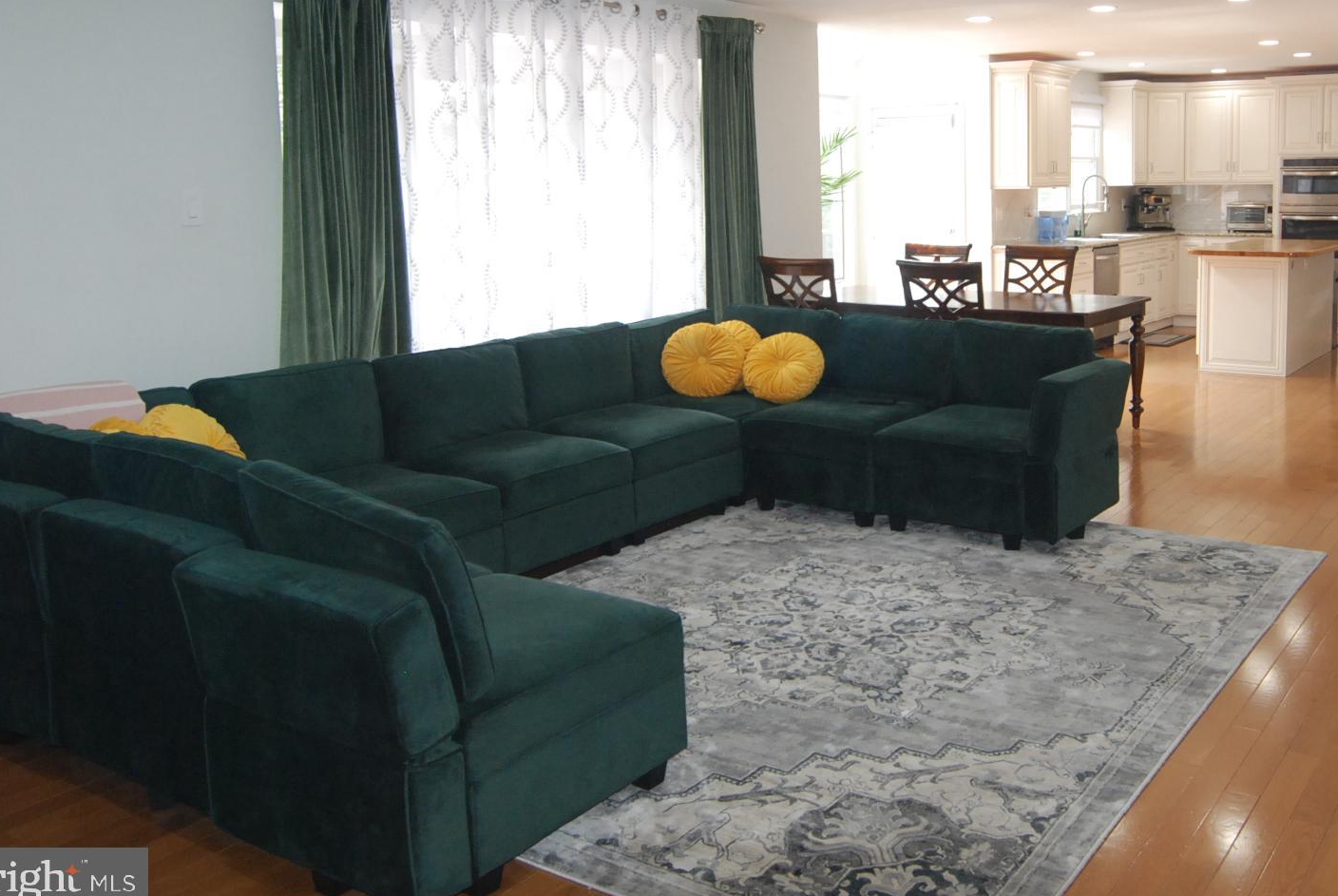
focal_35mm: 33
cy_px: 297
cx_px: 869
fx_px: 1228
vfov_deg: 39.6
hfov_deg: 56.2
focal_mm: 16
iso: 800
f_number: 5
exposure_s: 1/200
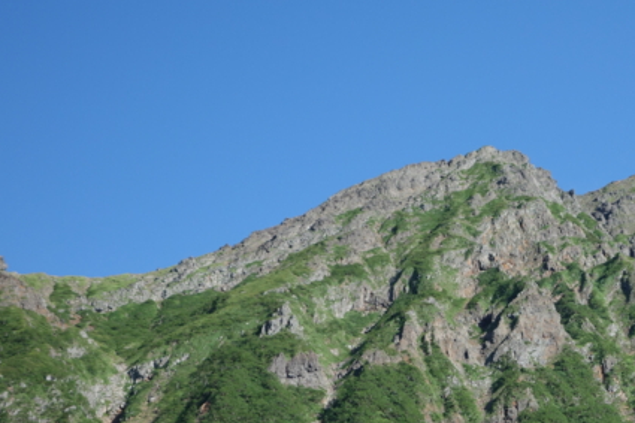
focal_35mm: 130
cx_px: 587
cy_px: 298
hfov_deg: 15.6
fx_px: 2292
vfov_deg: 10.5
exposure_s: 1/800
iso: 125
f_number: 4
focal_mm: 25.63
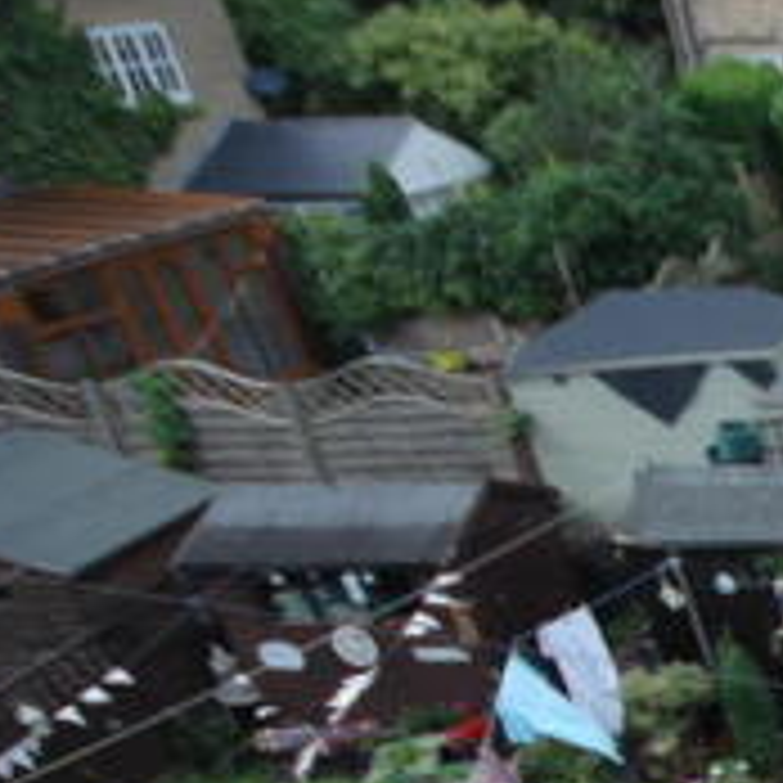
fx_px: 1228
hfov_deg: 23.0
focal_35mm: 48
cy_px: 783
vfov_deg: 32.5
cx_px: 1346
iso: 320
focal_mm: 10
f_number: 4
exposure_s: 1/500
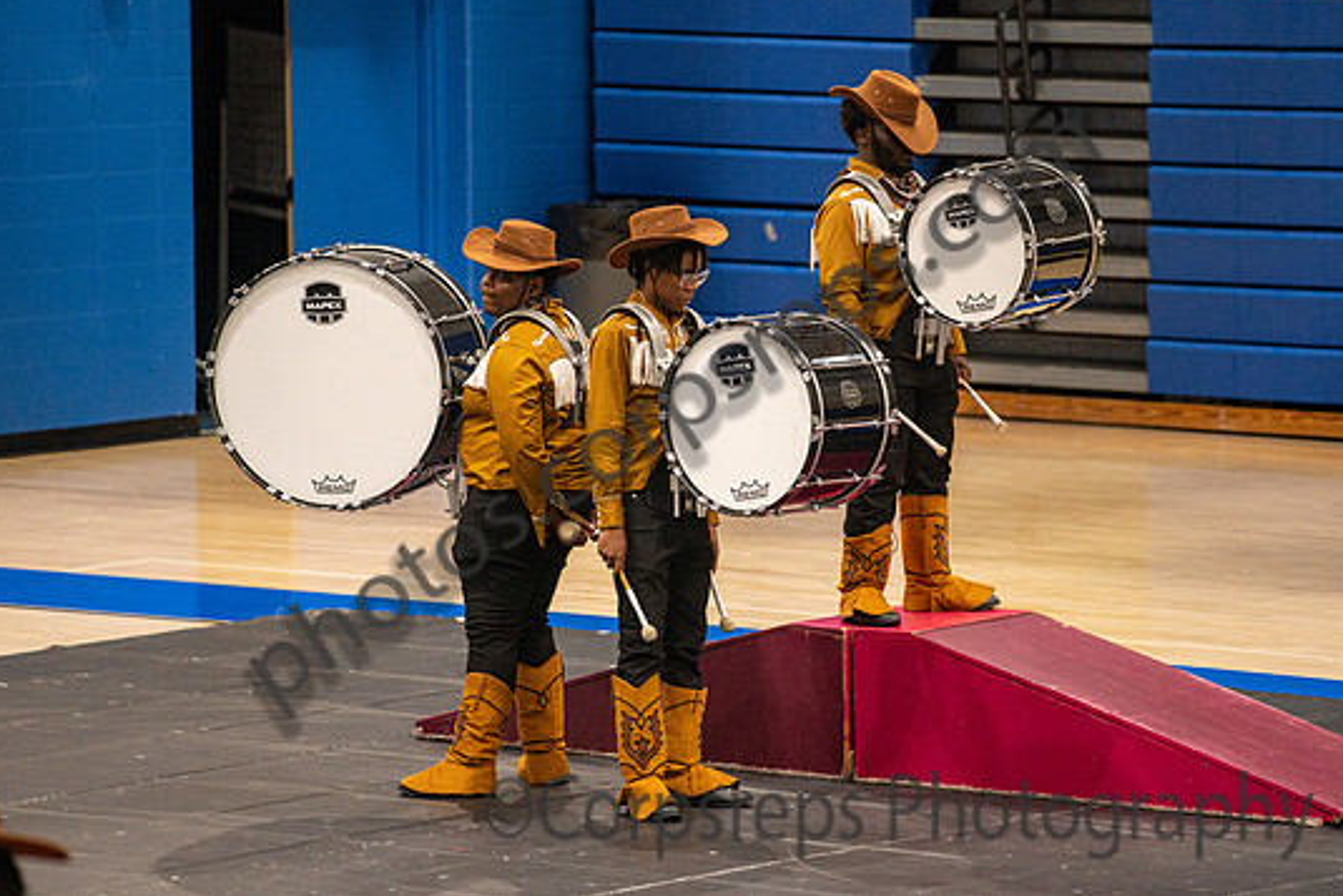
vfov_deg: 6.1
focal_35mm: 227
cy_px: 436
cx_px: 681
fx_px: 8470
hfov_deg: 9.1
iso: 6400
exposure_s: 1/500
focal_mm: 200
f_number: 4
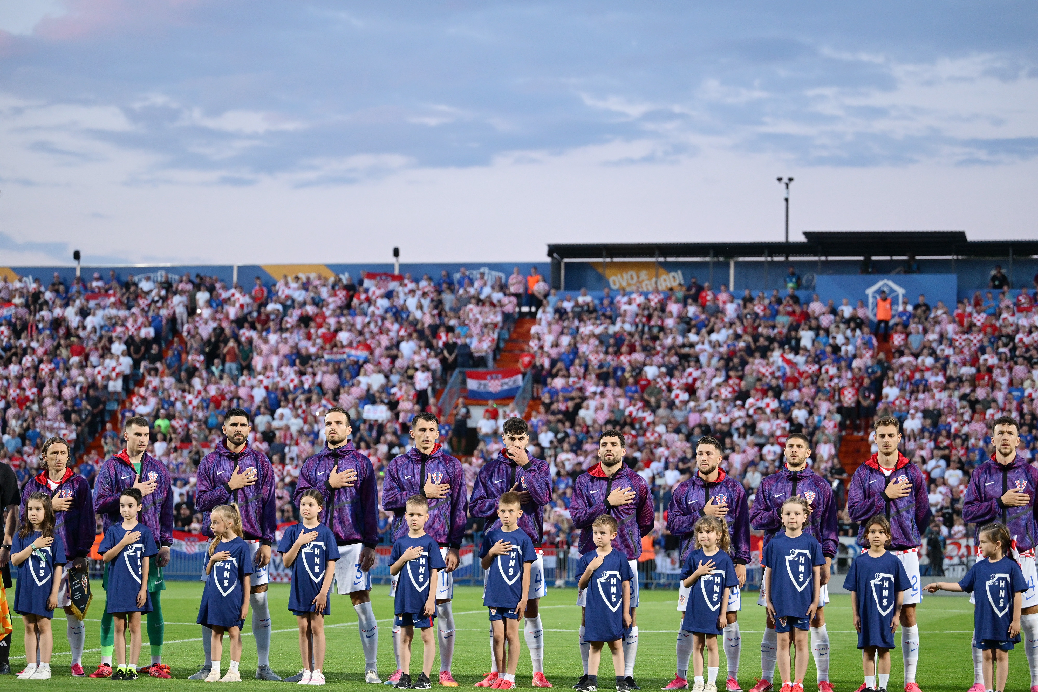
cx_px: 519
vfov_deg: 14.4
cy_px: 346
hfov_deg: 21.5
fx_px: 2739
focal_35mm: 95
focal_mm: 95
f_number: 2.8
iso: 2500
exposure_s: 1/1250
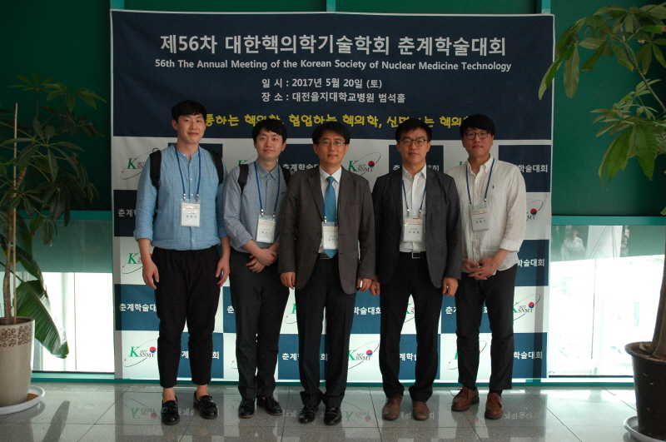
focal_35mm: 33
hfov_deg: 57.3
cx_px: 333
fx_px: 610
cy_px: 221
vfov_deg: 39.9
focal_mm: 22
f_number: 3.8
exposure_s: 1/60
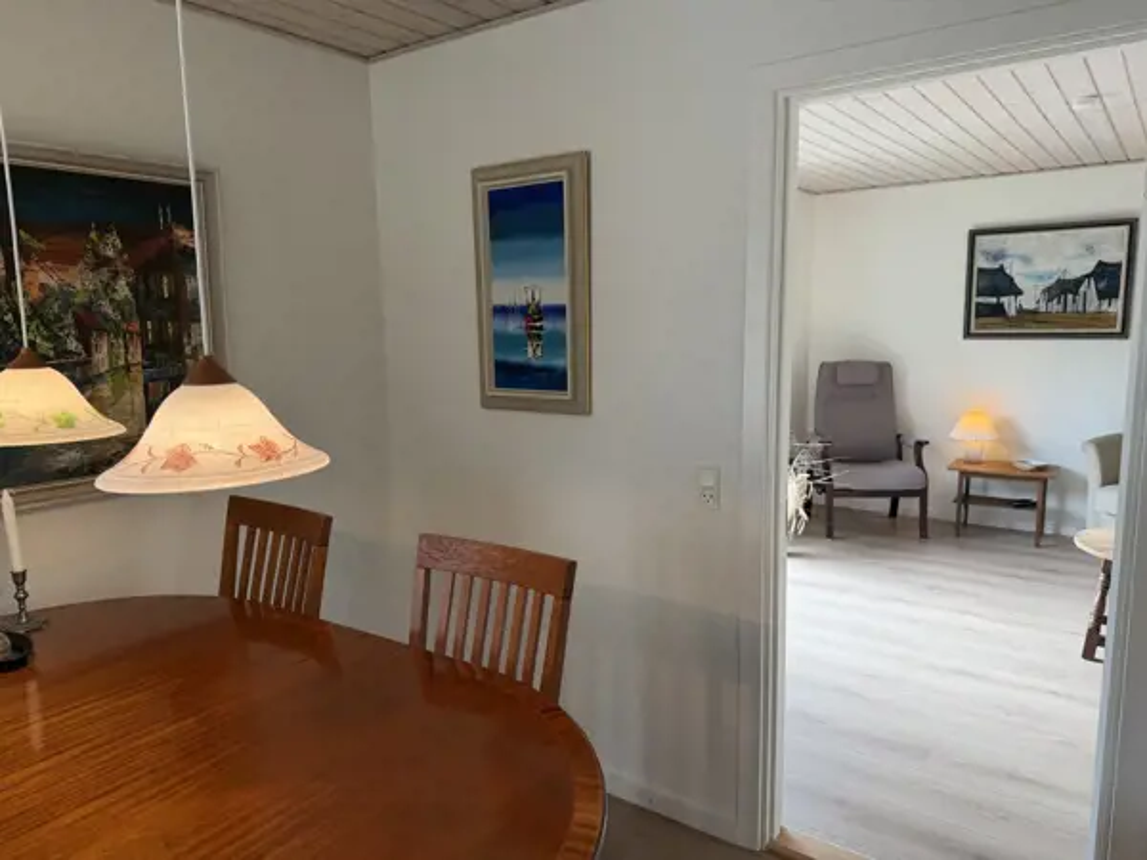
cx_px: 574
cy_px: 430
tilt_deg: -7.9
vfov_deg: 56.8
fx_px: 795
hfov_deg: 71.6
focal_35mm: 24
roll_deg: +0.5
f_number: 1.78
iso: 64
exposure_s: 1/121
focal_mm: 6.76
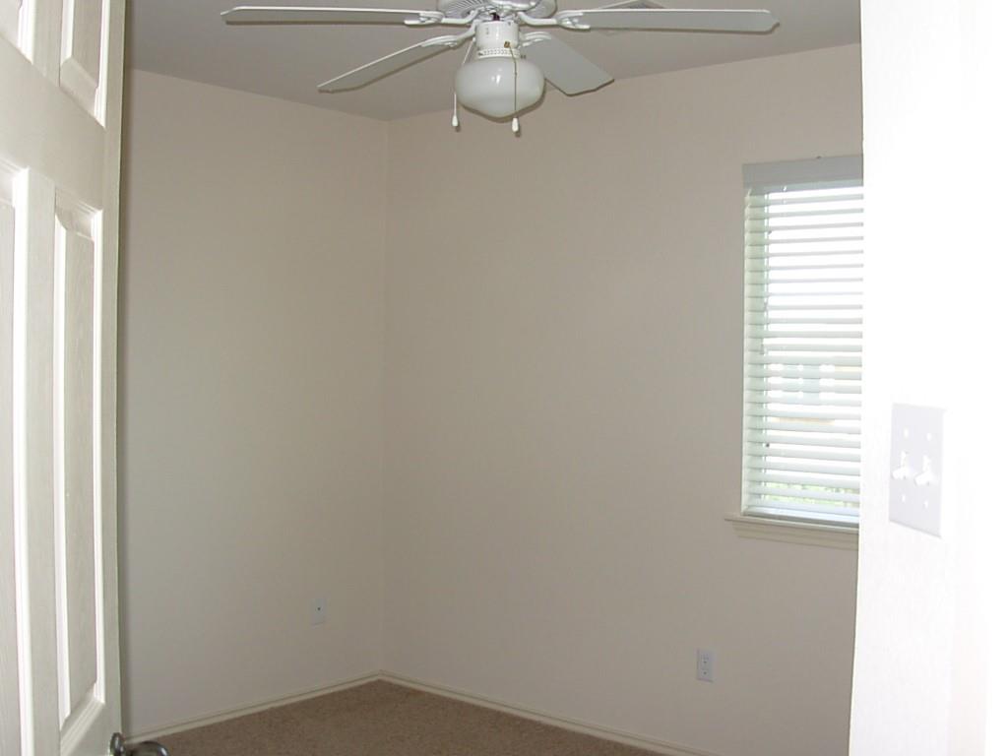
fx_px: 1107
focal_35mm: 38
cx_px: 504
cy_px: 378
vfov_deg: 37.7
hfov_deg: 49.0
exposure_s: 1/38.1
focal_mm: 6.3
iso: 59
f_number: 2.9
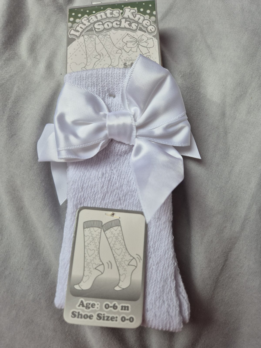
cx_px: 130
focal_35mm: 23
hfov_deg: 58.9
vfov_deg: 73.9
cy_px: 174
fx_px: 231
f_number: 1.8
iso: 25
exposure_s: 1/208
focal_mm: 5.4
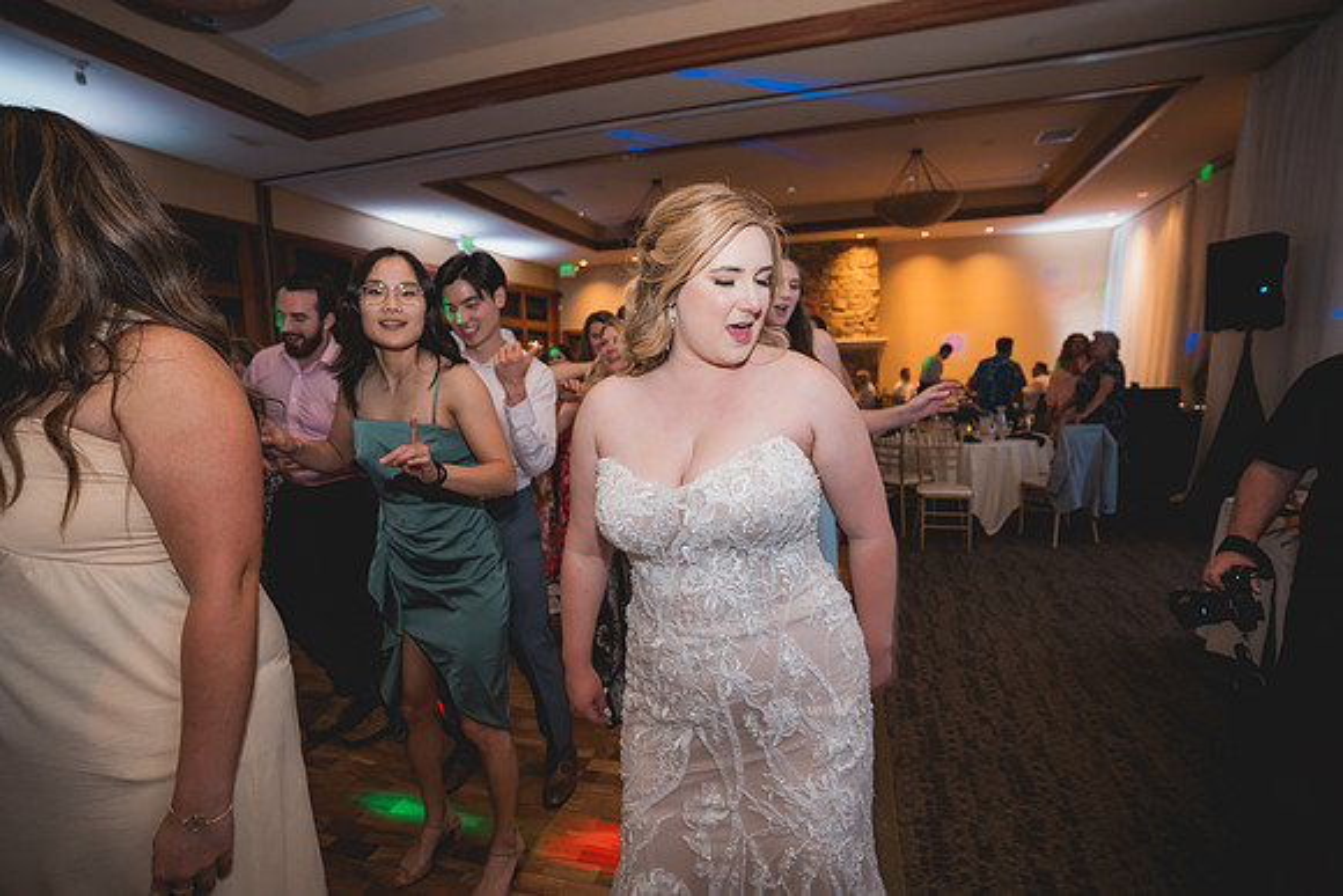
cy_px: 448
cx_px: 672
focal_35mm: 17
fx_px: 634
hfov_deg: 93.3
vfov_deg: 70.5
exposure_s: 1/50
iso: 2500
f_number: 2.8
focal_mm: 17
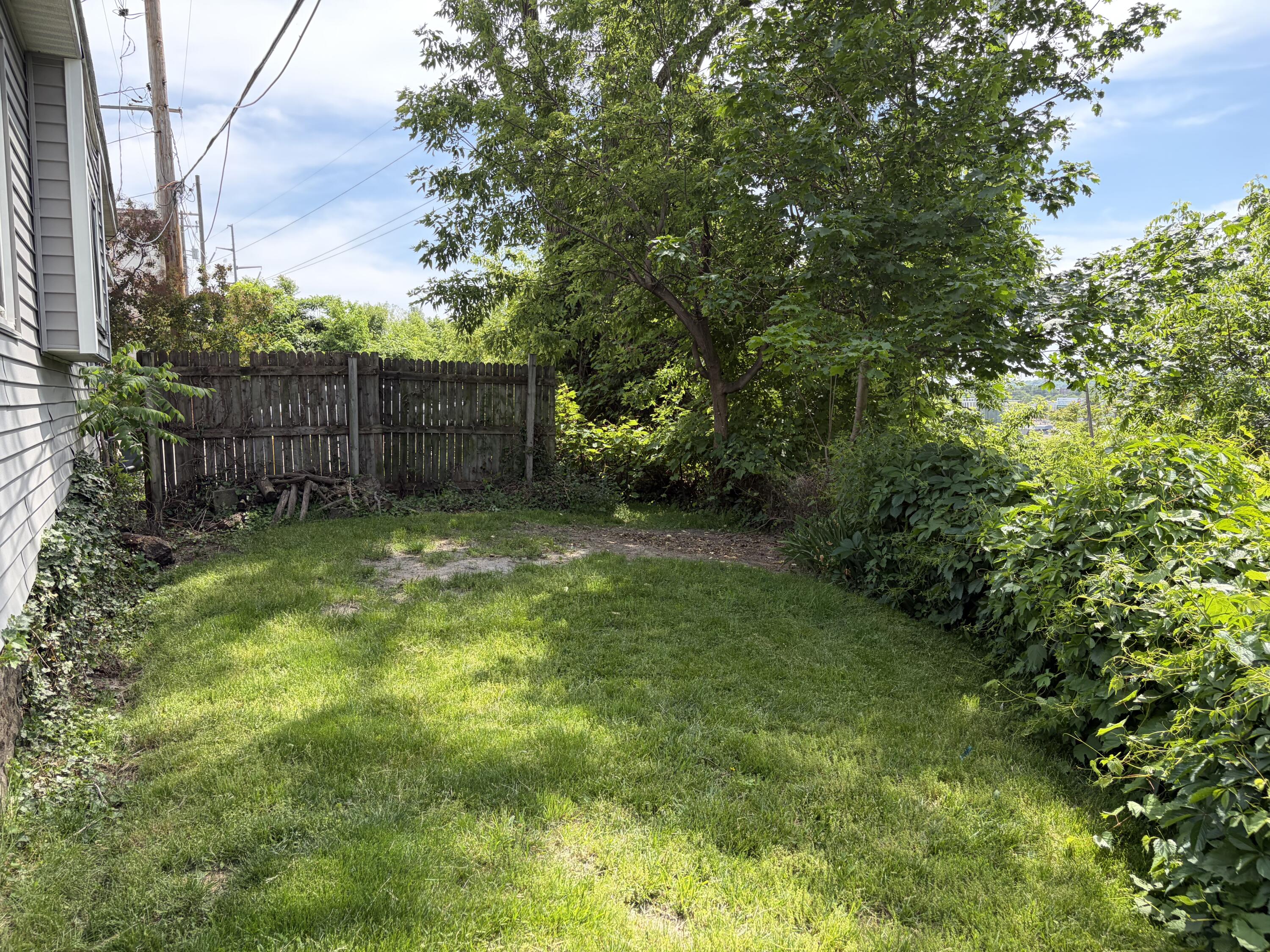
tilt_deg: -5.2
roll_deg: +1.9
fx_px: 954
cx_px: 635
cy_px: 476
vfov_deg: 53.1
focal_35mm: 26
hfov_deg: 67.3
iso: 64
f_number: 1.6
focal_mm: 5.96
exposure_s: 1/973
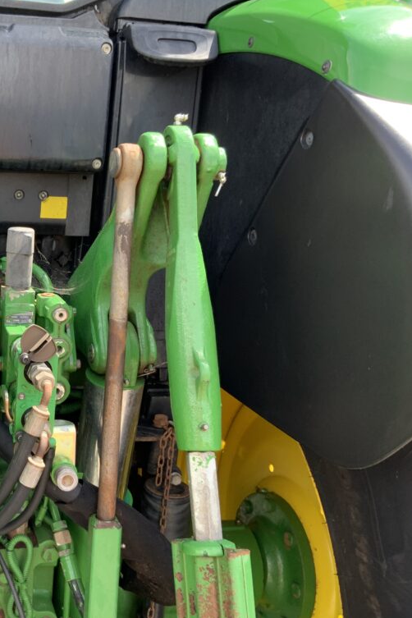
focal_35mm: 41
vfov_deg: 47.4
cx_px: -1
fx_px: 704
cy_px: 314
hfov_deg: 30.3
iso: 16
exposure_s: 1/172
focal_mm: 3
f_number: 1.8
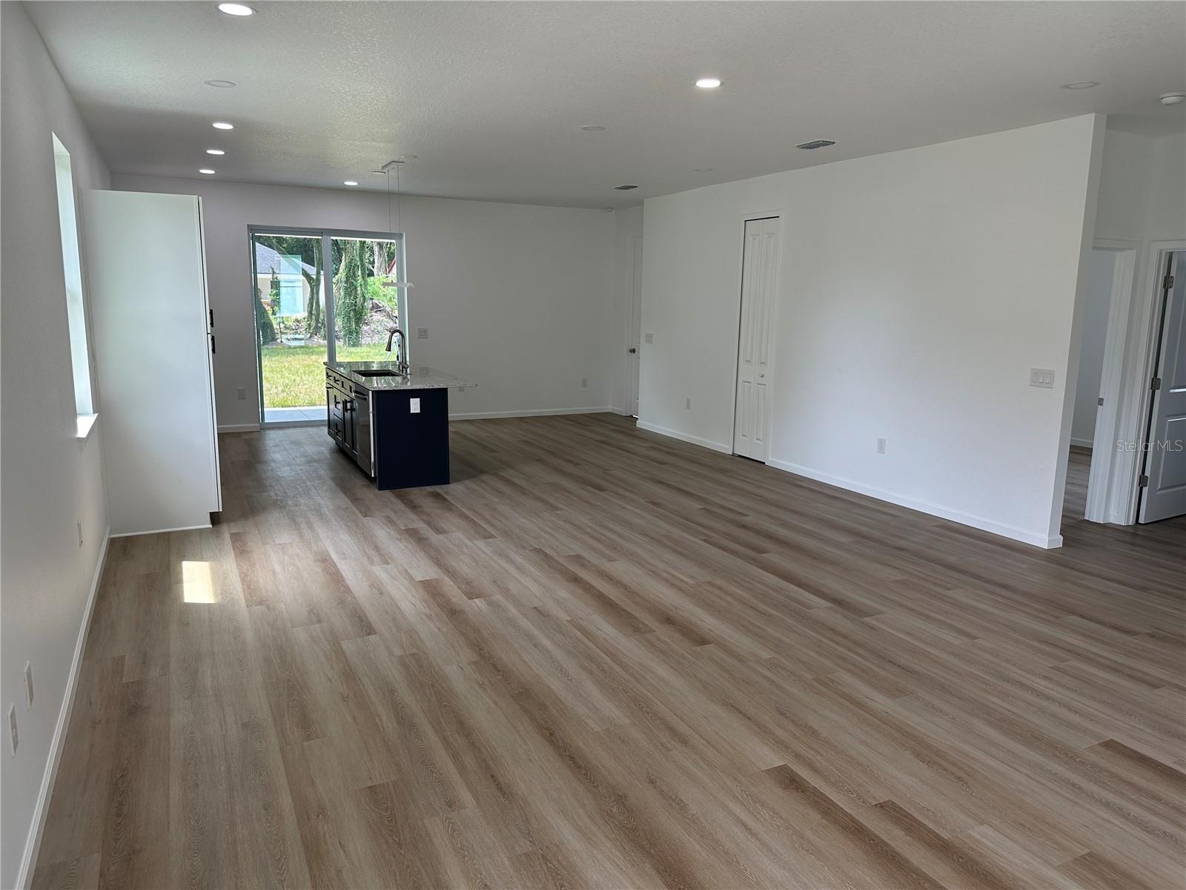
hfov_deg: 71.6
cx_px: 593
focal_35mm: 24
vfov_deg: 56.8
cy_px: 445
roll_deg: -1.0
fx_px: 822
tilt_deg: -10.2
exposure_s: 1/162
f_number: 1.78
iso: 80
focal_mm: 6.86
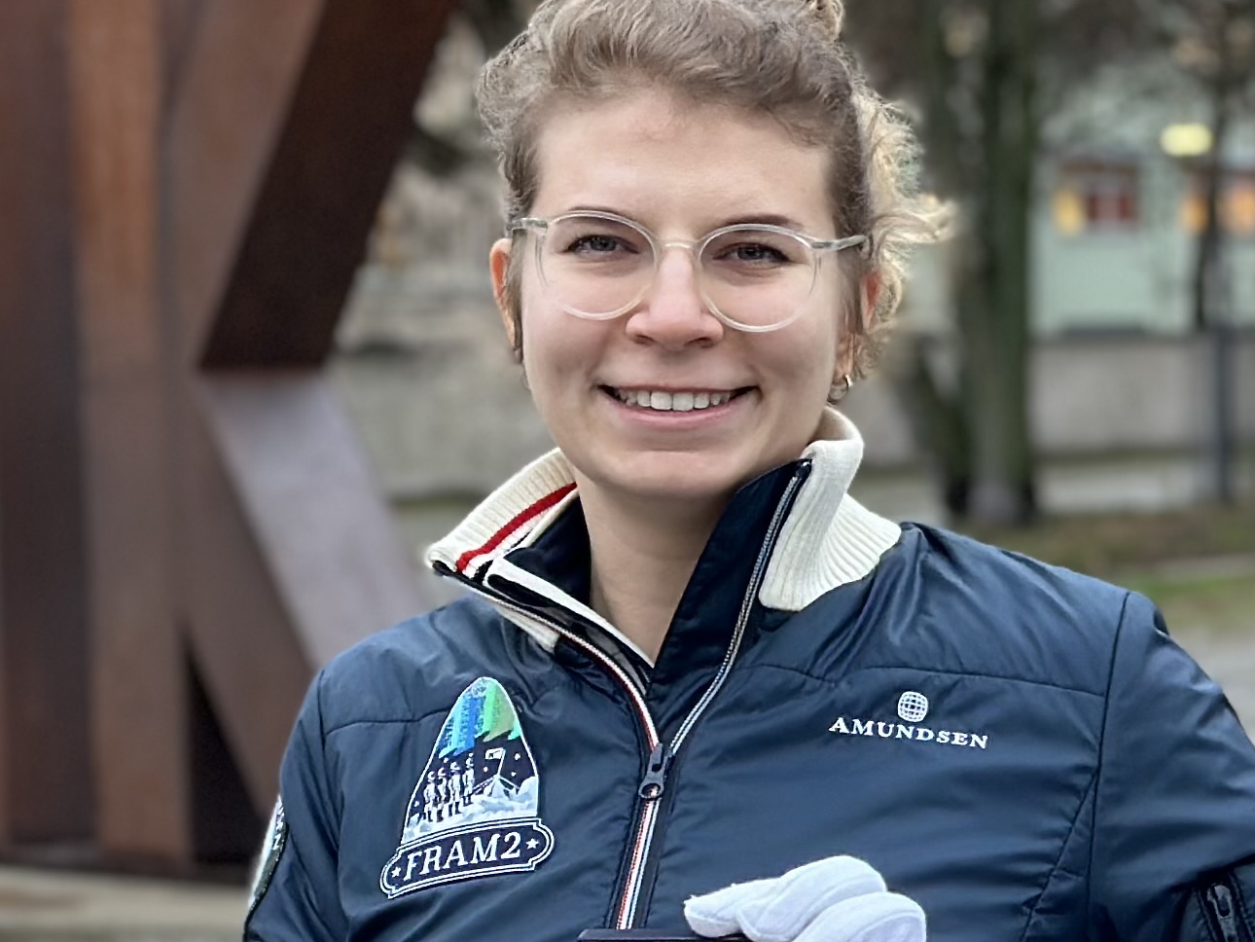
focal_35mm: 150
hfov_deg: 13.2
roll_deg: +1.1
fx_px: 5439
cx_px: 513
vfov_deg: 9.9
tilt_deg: -0.6
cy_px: 479
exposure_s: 1/60
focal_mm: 6.86
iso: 200
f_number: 1.78
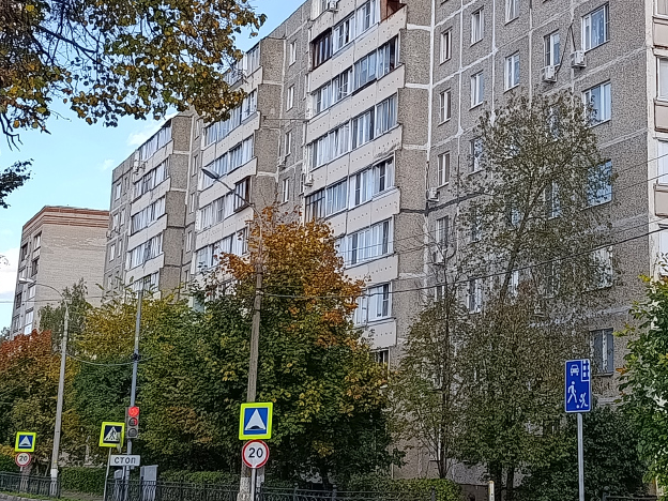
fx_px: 1409
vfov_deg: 19.7
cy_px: 34
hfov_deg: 26.4
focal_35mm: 73
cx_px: 494
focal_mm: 6.11
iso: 50
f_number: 1.7
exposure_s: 1/287
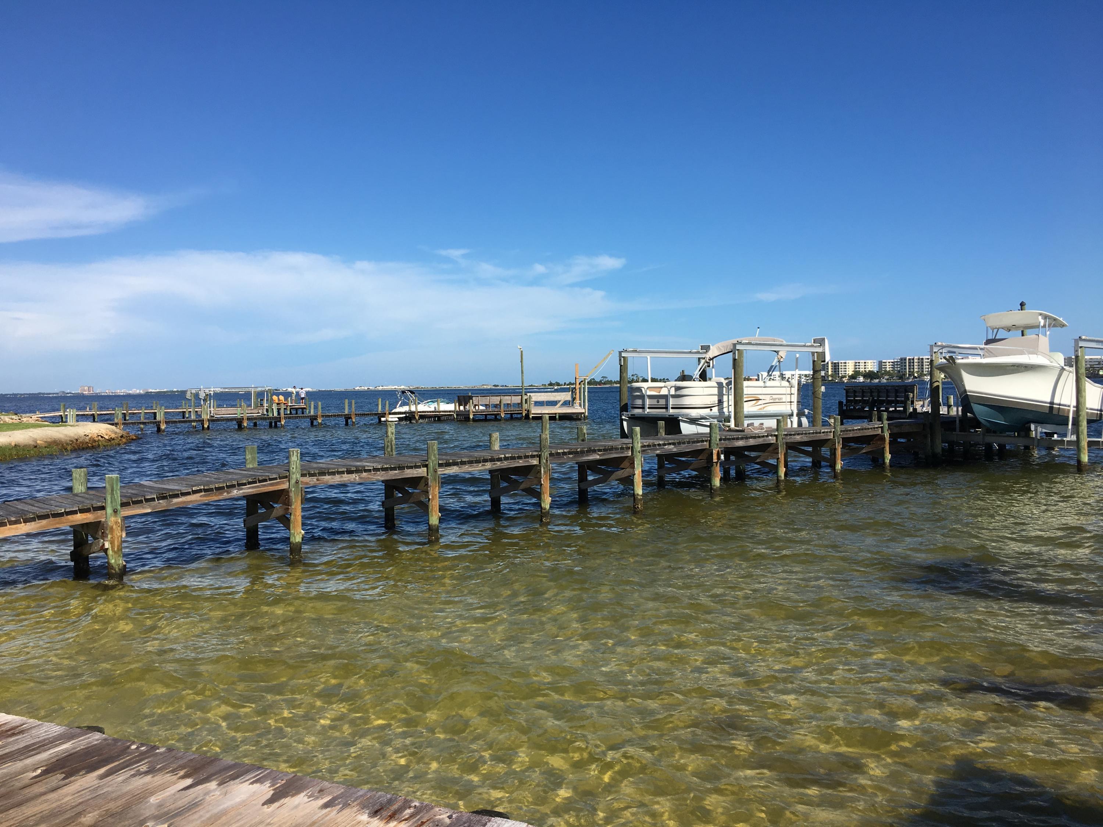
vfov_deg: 48.2
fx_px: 924
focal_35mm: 29
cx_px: 552
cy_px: 414
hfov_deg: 61.7
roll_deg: +0.7
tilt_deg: -0.8
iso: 25
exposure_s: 1/2137
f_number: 2.2
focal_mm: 4.15
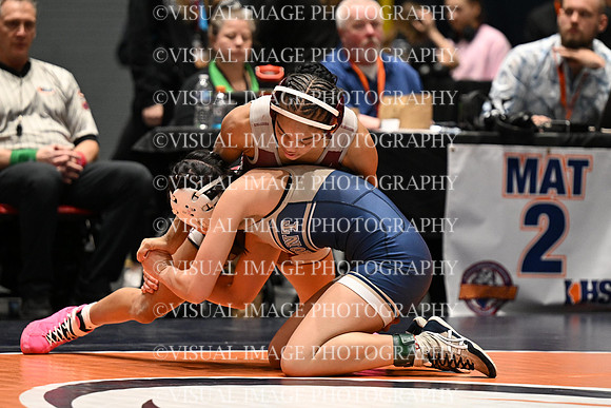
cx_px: 306
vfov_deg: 6.1
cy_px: 204
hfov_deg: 9.1
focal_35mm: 225
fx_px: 3819
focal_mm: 150
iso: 3200
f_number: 2.8
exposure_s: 1/767
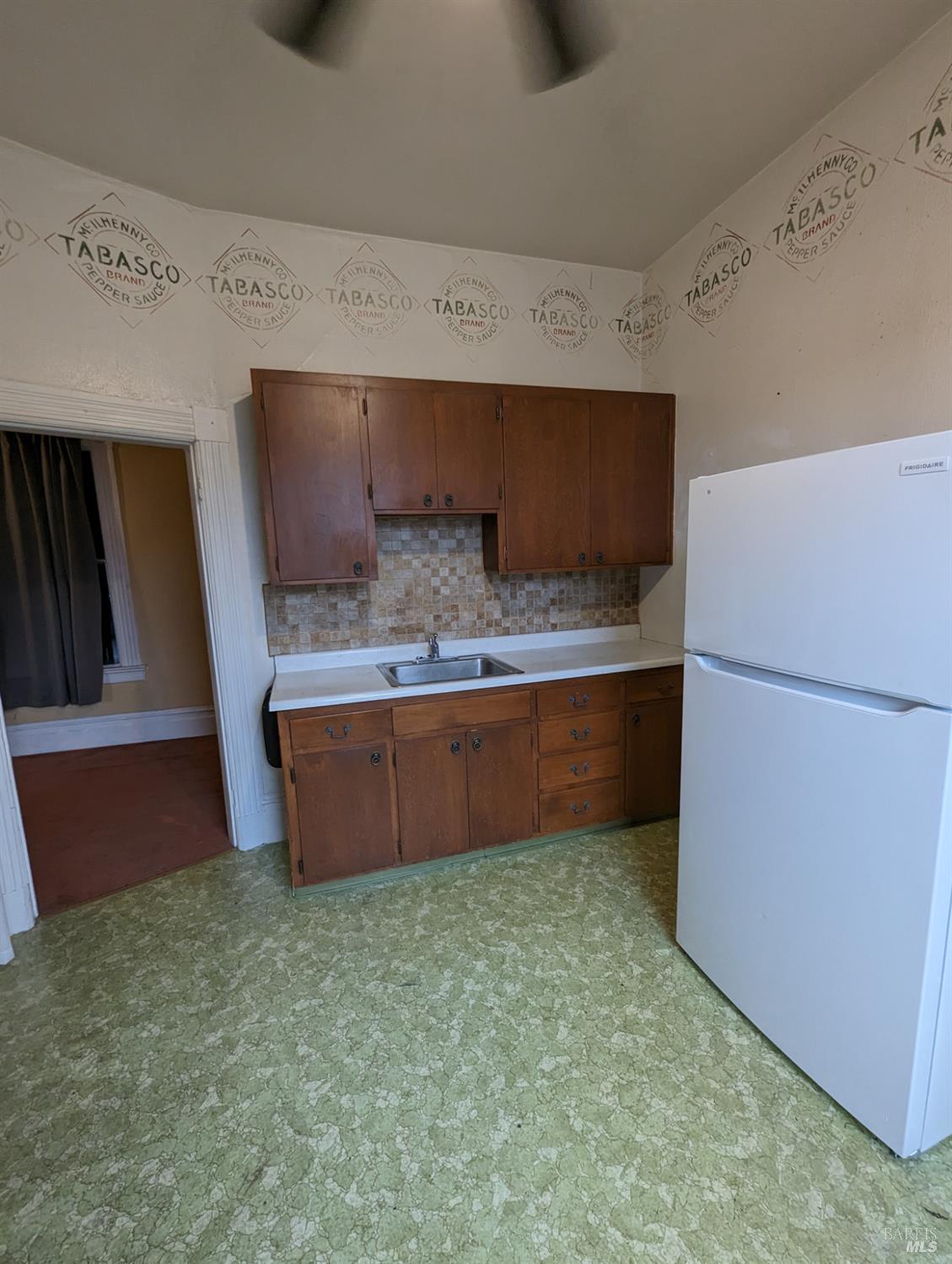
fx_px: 475
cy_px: 632
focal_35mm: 13
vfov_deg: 106.1
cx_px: 476
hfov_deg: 90.1
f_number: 2.2
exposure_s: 1/24
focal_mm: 1.95
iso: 157
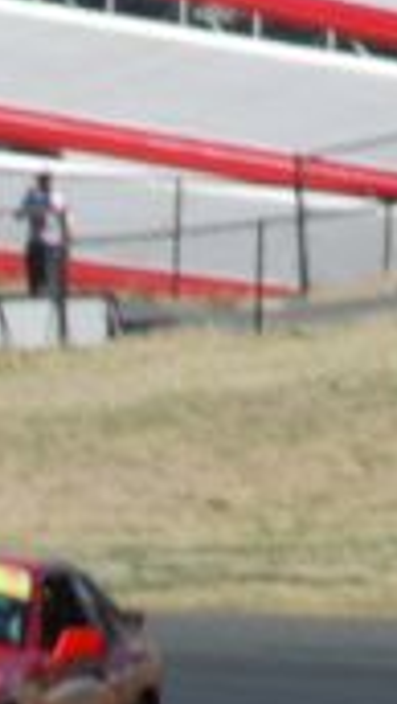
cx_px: -409
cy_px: 753
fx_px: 21890
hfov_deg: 1.0
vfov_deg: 1.8
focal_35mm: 1172
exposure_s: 1/100
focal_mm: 200
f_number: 36
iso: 1000
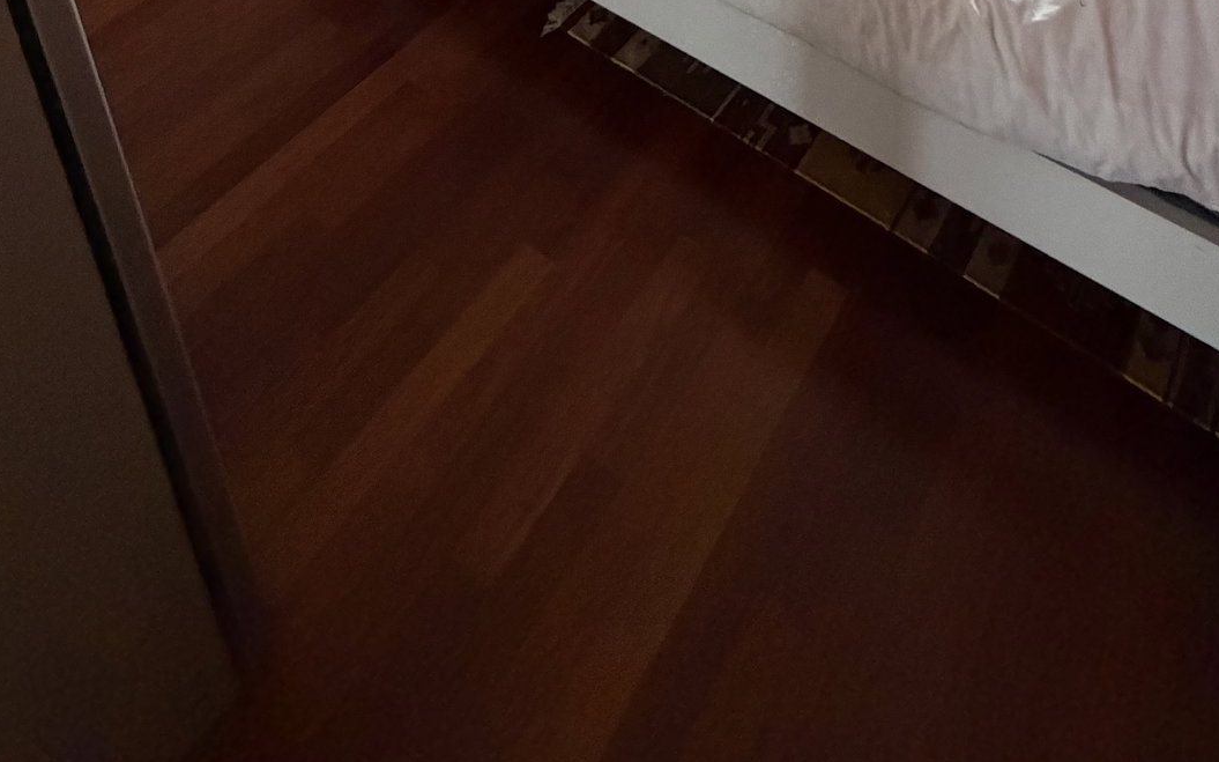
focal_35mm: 30
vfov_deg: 26.9
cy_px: -426
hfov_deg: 62.0
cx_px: 770
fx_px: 996
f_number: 2.2
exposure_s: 1/60
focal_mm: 2.22
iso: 800
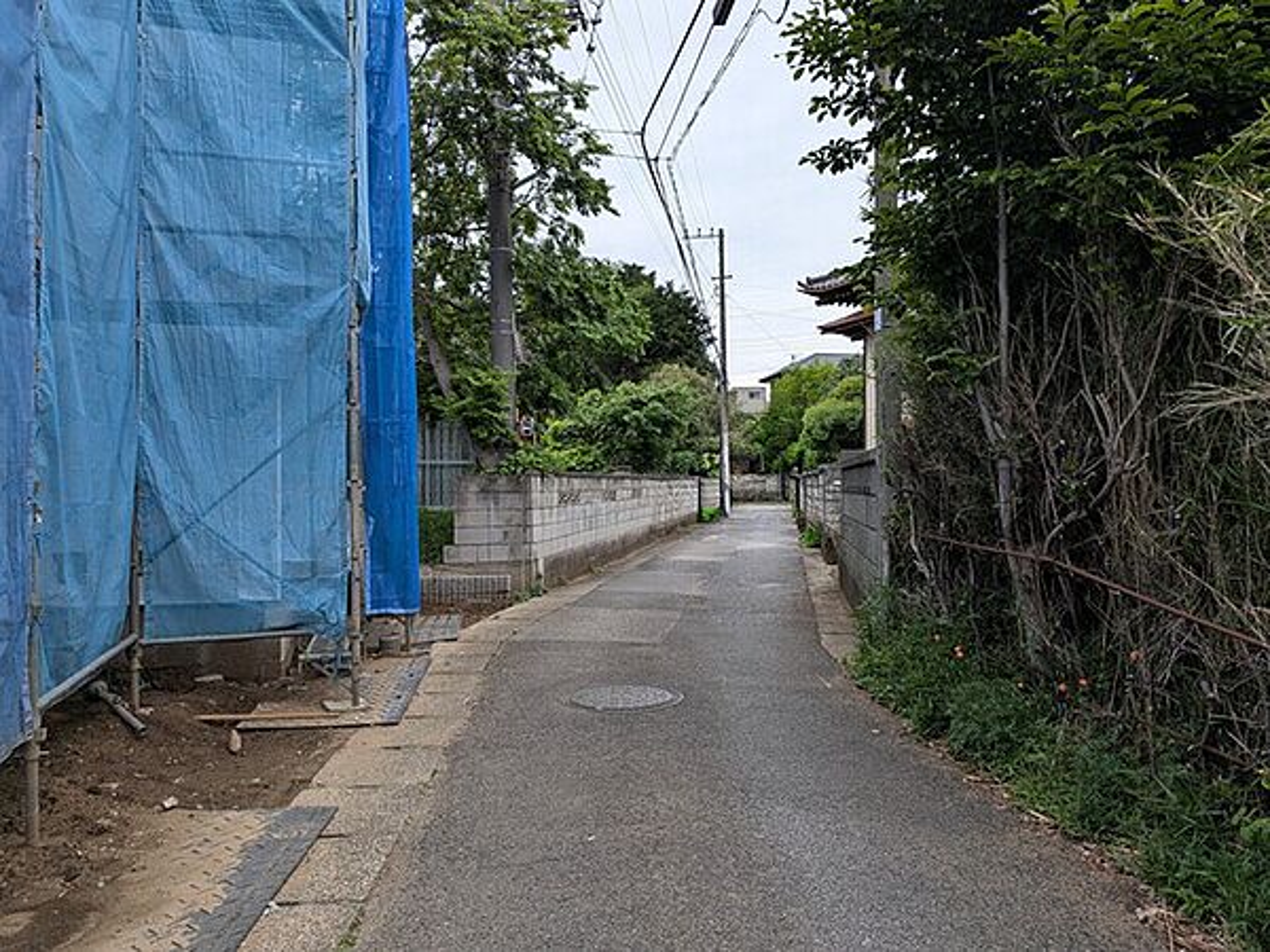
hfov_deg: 71.6
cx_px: 635
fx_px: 881
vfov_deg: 56.8
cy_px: 476
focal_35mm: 24
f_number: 1.7
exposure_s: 1/321
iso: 29
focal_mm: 4.53
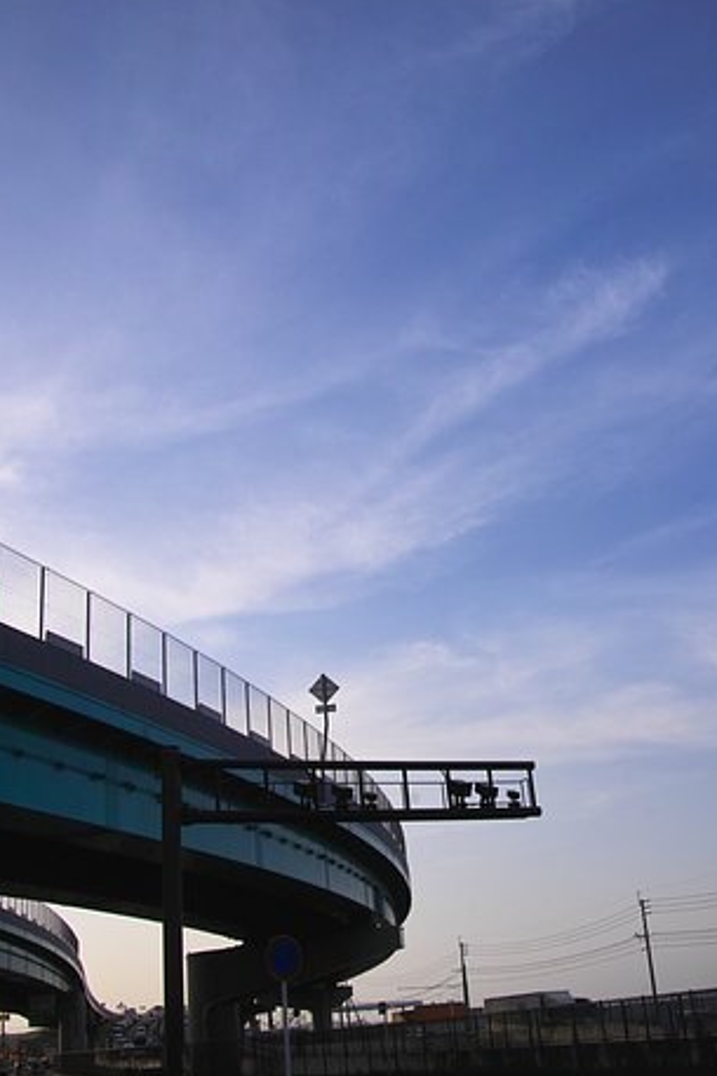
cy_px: 540
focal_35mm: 38
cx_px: 375
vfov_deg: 50.7
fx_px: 1136
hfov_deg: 35.0
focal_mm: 20
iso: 100
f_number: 4
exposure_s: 1/2000
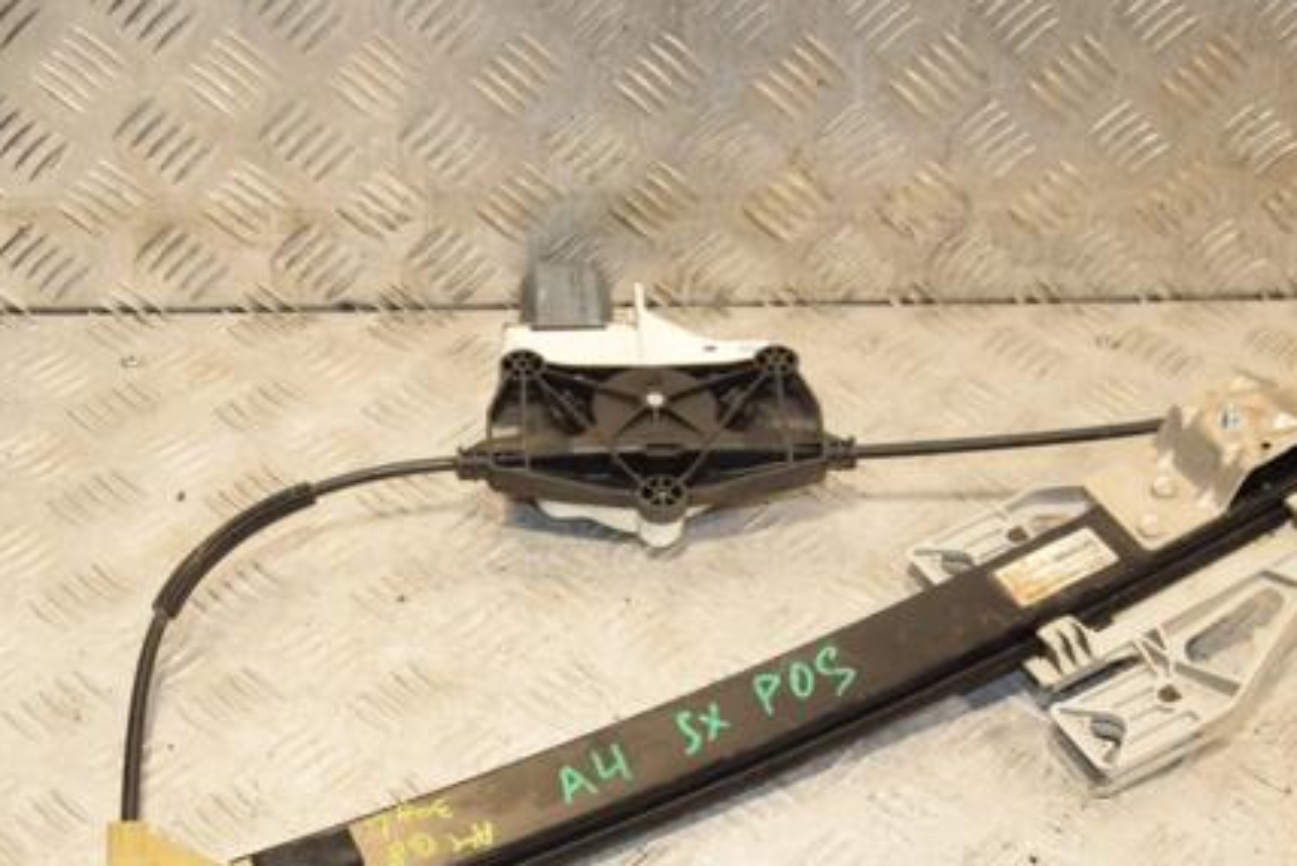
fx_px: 2126
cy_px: 599
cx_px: 708
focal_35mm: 59
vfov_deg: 22.9
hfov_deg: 33.9
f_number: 6.3
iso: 800
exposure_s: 1/200
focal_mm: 28
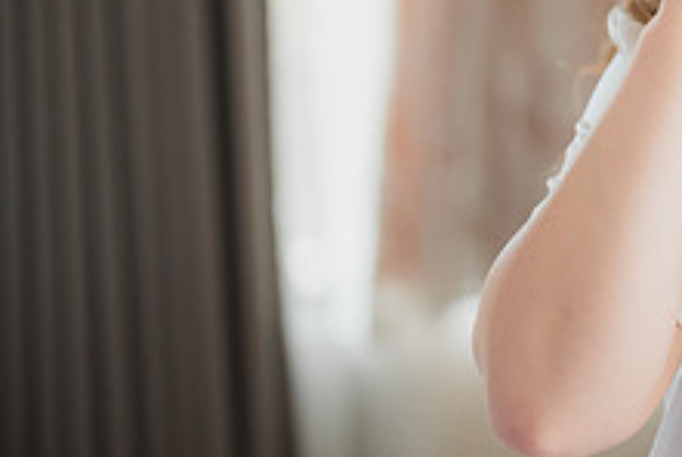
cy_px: -11
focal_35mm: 131
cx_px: 886
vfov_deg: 10.4
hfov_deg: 14.9
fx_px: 2485
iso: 400
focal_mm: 50
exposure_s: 1/400
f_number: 1.2
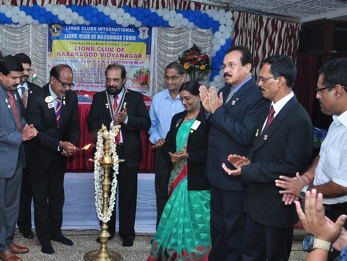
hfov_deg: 40.1
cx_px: 63
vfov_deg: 32.1
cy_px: 160
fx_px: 451
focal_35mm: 45
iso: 400
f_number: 5.6
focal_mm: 18
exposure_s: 1/80
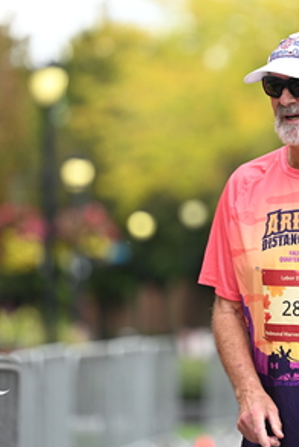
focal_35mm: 300
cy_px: 171
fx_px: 3728
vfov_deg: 6.9
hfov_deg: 4.6
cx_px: 268
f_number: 2.8
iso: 640
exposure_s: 1/2000
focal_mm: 160
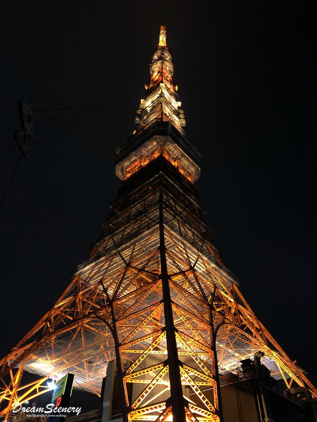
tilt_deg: +45.2
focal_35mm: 28
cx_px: 158
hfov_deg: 49.7
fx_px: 342
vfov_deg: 63.4
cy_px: 211
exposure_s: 1/17
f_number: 1.8
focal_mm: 3.99
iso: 64
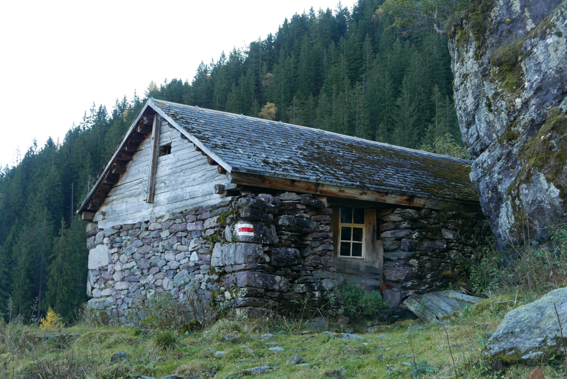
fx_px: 788
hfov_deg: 39.6
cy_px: 190
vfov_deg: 27.0
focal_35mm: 50
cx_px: 284
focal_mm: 22.7
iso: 200
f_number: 3.2
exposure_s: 1/125
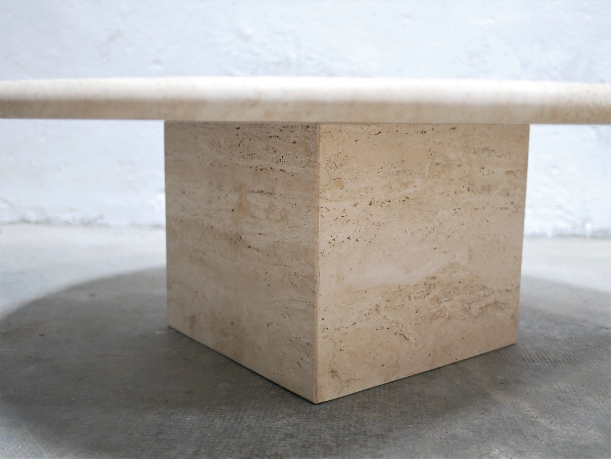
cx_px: 306
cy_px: 230
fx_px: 706
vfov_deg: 36.0
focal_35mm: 40
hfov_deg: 46.8
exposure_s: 1/60
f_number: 1.7
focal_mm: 20
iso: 1250
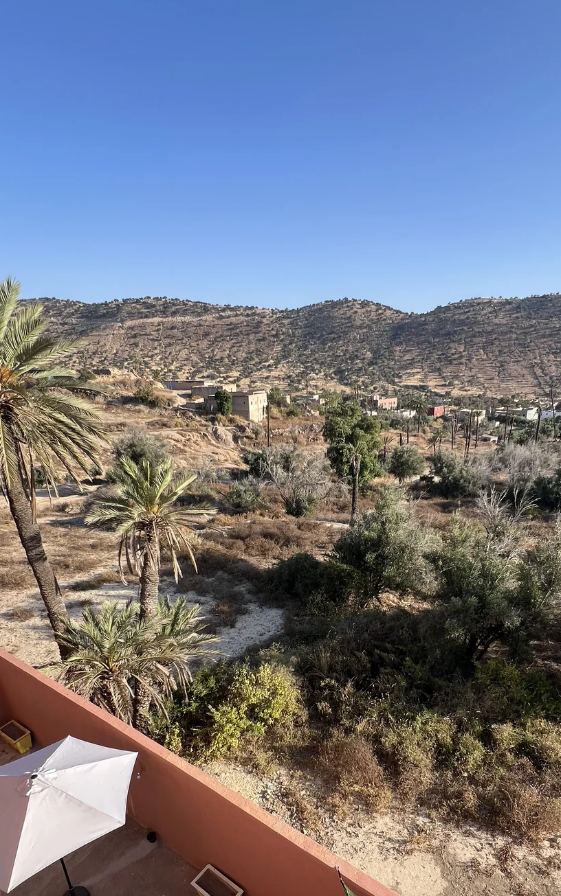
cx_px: 309
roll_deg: +1.9
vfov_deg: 85.3
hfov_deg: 62.1
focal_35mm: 19
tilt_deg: -24.8
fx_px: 465
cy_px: 587
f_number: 1.8
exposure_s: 1/463
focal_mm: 1.57
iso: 32
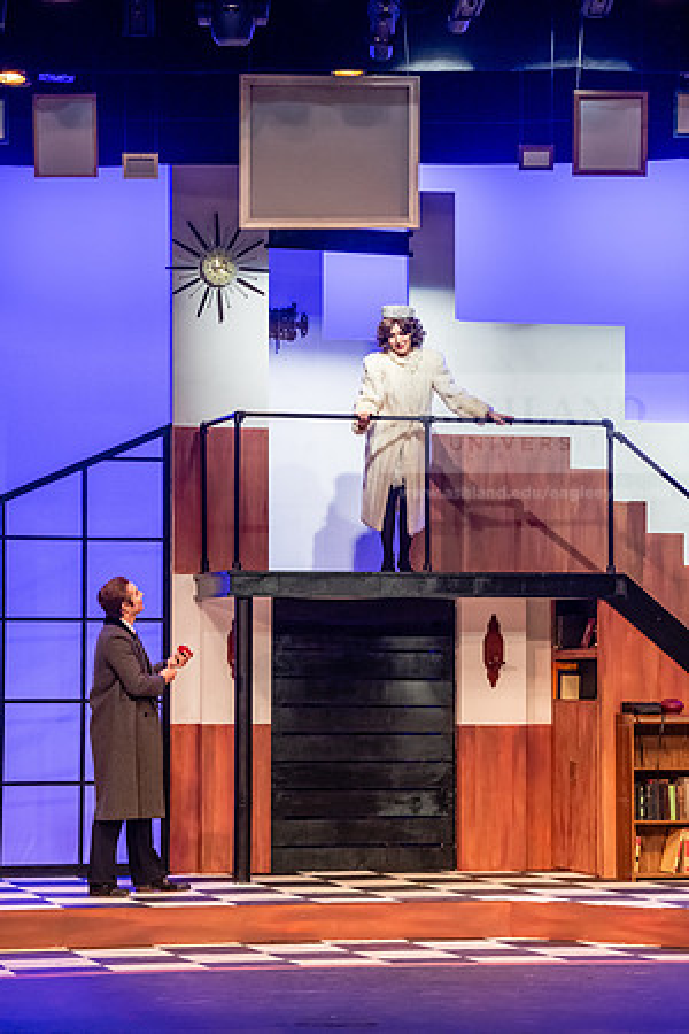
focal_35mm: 105
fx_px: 3014
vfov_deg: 19.5
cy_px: 517
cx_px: 344
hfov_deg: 13.0
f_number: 3.5
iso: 3200
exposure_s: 1/200
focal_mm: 105
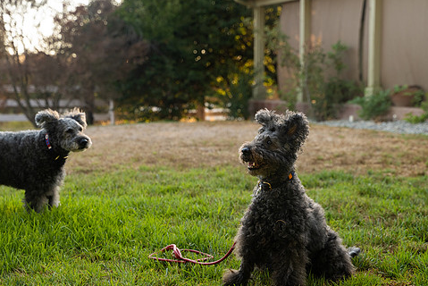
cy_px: 164
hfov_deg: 29.2
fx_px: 821
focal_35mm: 69
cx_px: 224
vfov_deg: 19.7
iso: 500
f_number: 4
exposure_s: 1/320
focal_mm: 57
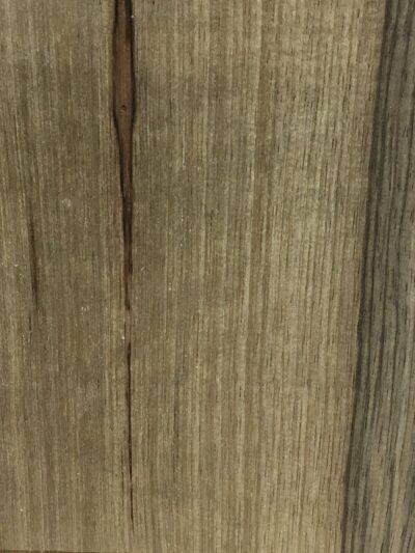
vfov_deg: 61.6
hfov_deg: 48.2
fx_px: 463
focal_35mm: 29
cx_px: 208
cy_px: 276
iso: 80
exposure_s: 1/33
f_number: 2.2
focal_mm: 4.15
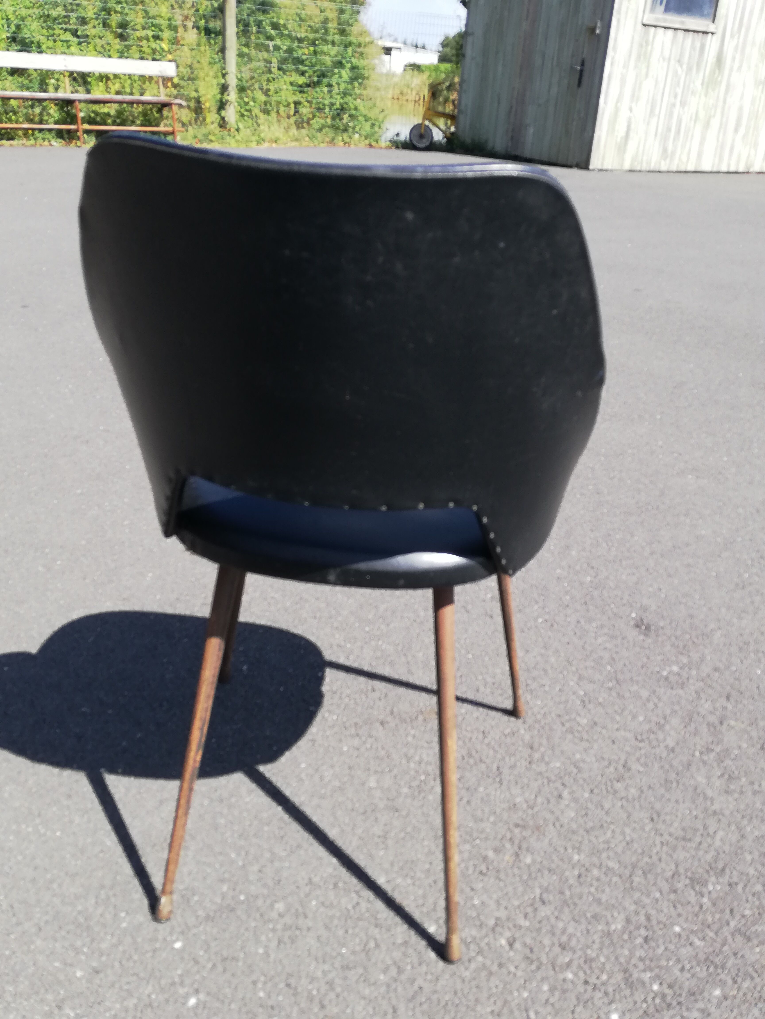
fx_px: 972
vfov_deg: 55.4
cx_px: 382
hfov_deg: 42.9
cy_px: 510
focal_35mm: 33
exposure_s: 1/364
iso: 50
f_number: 2.2
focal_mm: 3.81
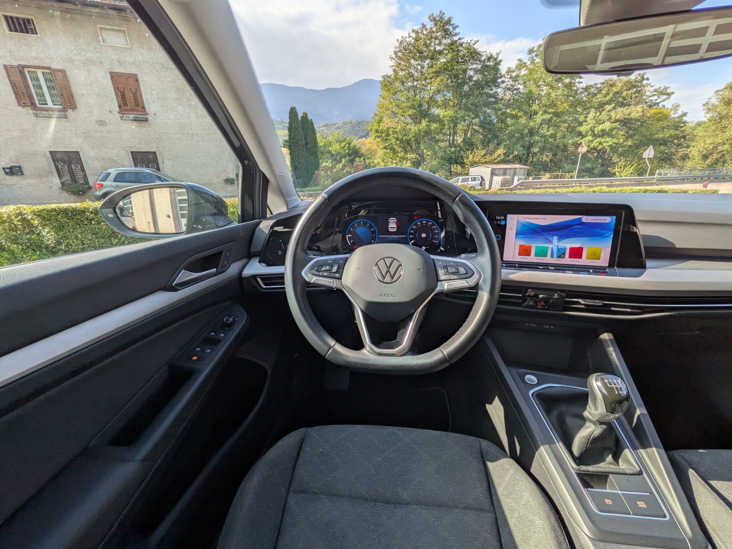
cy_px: 274
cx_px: 366
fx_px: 296
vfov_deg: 85.7
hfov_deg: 102.1
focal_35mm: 14
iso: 49
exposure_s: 1/708
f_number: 2.2
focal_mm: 1.83
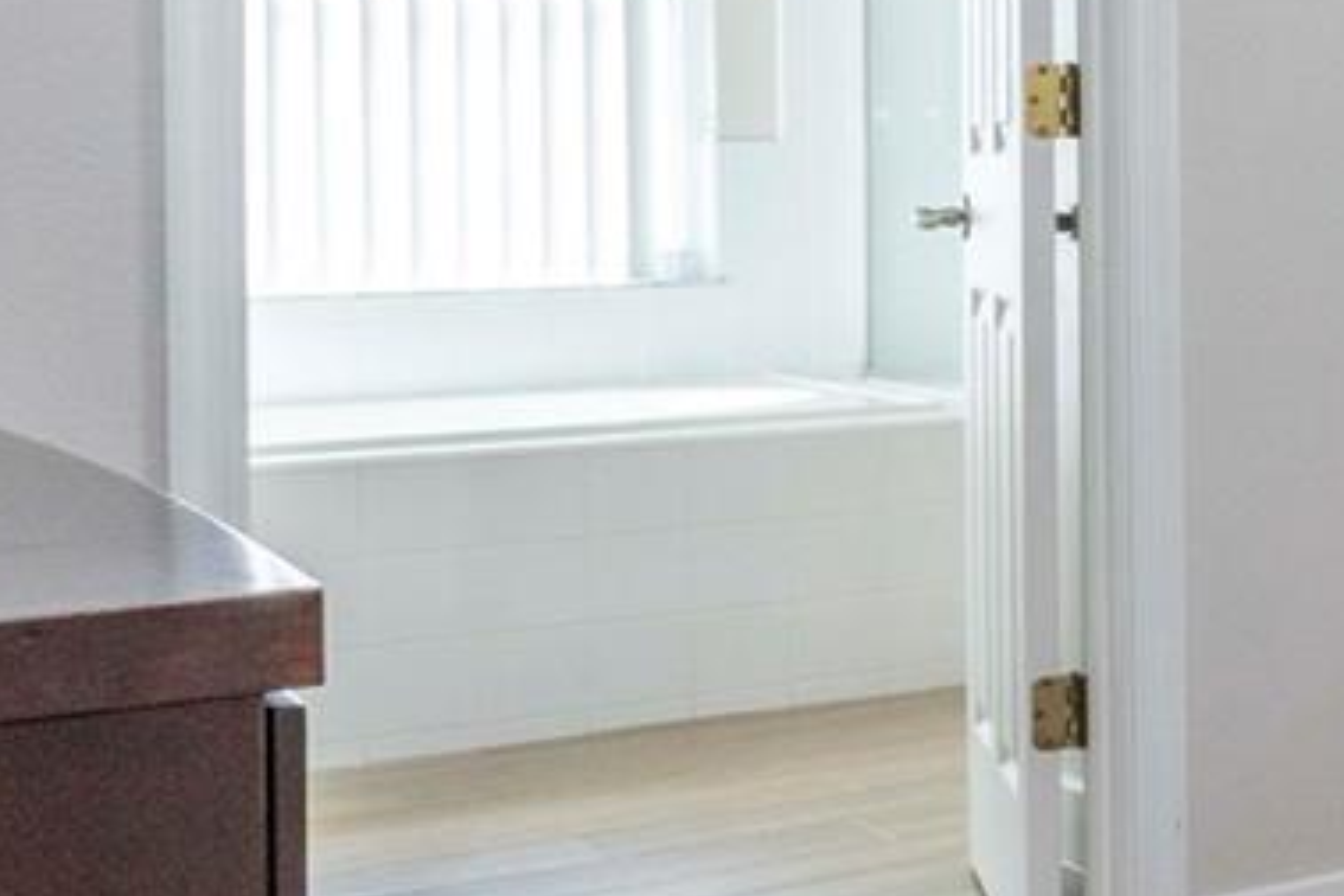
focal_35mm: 72
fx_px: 2688
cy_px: 192
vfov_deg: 18.8
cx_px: 2688
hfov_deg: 18.4
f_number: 11
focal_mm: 17
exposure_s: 1/25
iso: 800
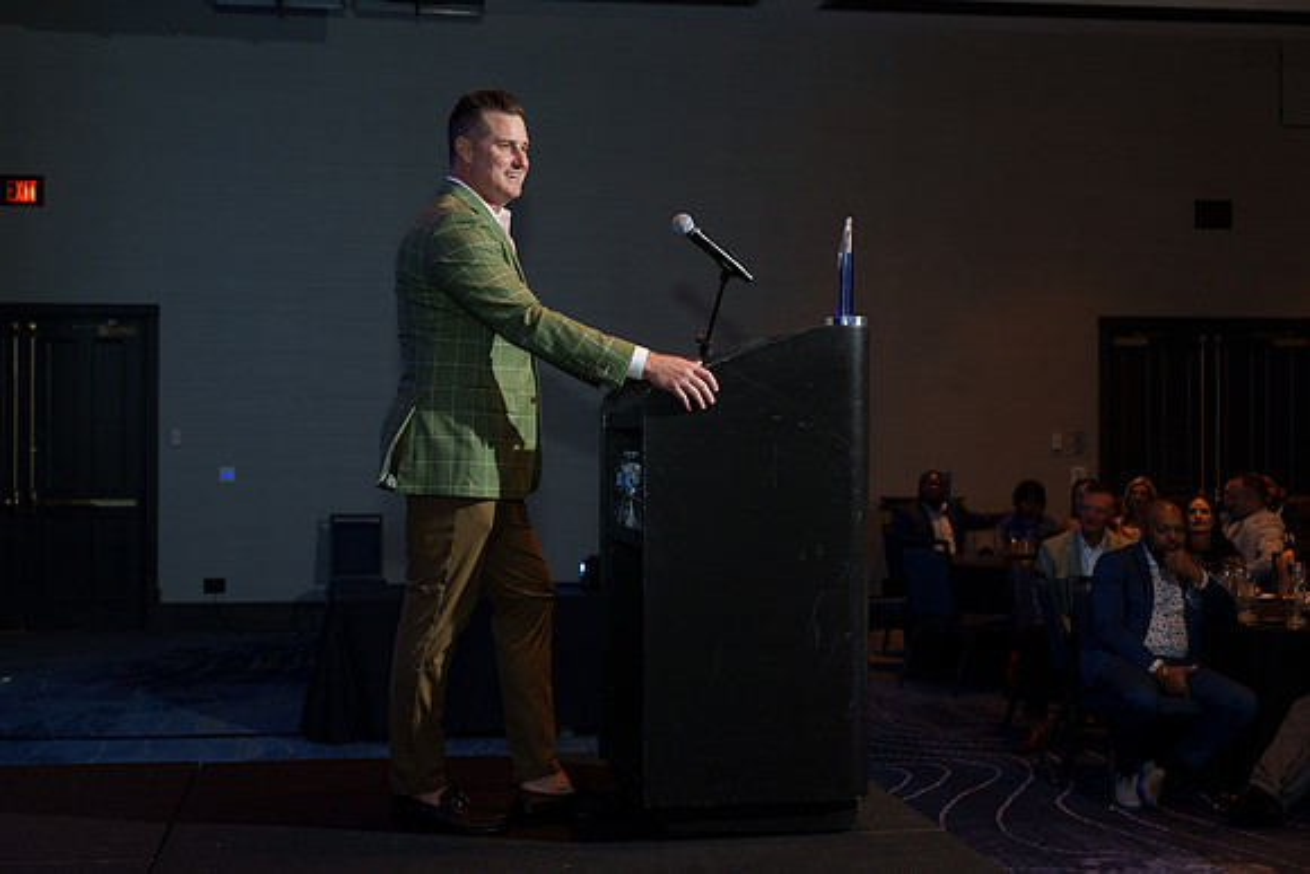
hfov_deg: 40.3
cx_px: 626
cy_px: 418
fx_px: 1785
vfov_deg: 27.5
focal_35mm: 49
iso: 640
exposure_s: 1/60
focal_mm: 47
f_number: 4
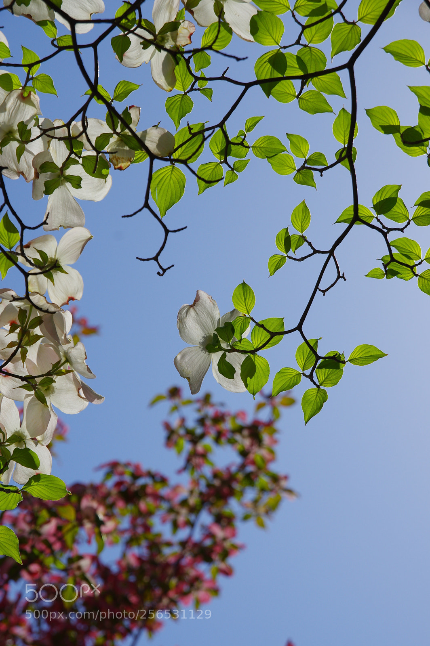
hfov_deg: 10.8
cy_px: 323
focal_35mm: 127
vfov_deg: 16.1
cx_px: 215
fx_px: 2279
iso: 100
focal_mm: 85
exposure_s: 1/1000
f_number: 10
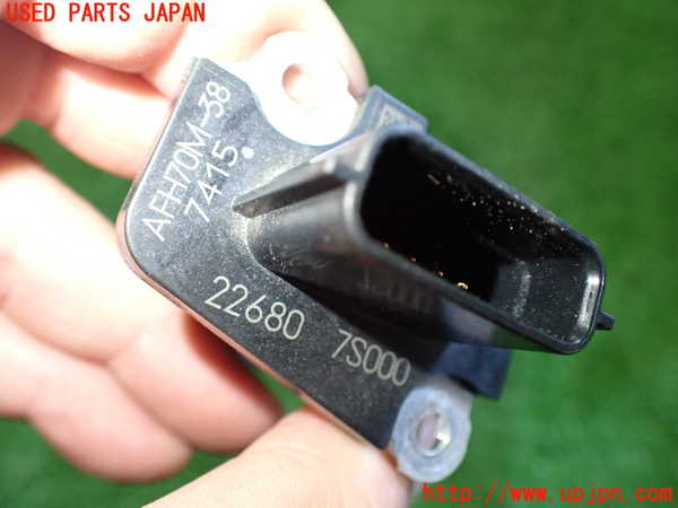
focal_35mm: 30
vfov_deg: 46.8
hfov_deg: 60.0
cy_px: 254
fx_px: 588
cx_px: 339
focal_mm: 5.4
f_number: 2.3
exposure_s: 1/100
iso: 800
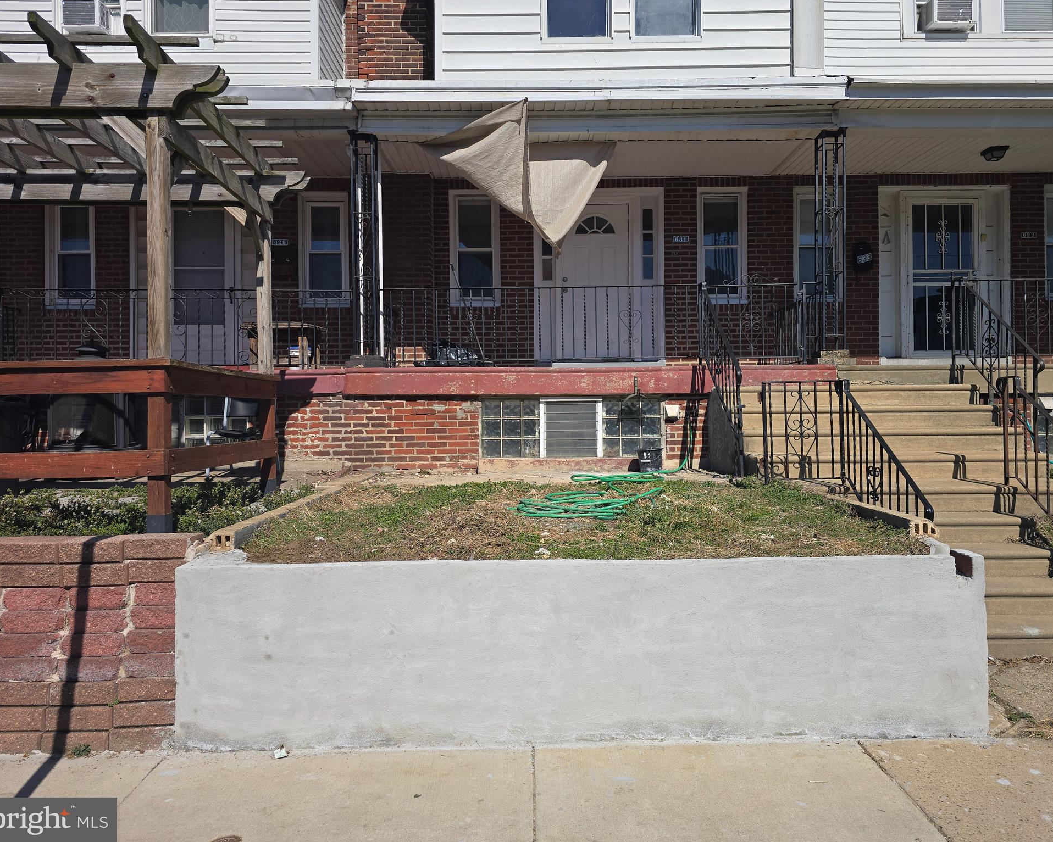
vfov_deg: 58.8
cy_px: 421
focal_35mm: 24
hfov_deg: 70.3
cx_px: 542
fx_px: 748
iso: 12
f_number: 1.7
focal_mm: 6.3
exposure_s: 1/1480
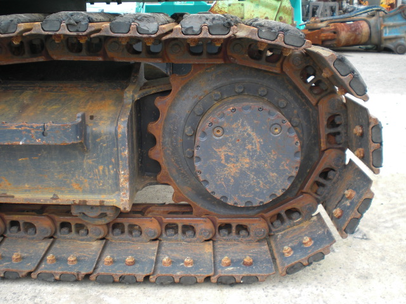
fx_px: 446
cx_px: 203
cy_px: 152
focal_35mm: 38
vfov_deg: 37.7
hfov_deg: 49.0
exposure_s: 1/100
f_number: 3.1
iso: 64
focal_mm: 6.3
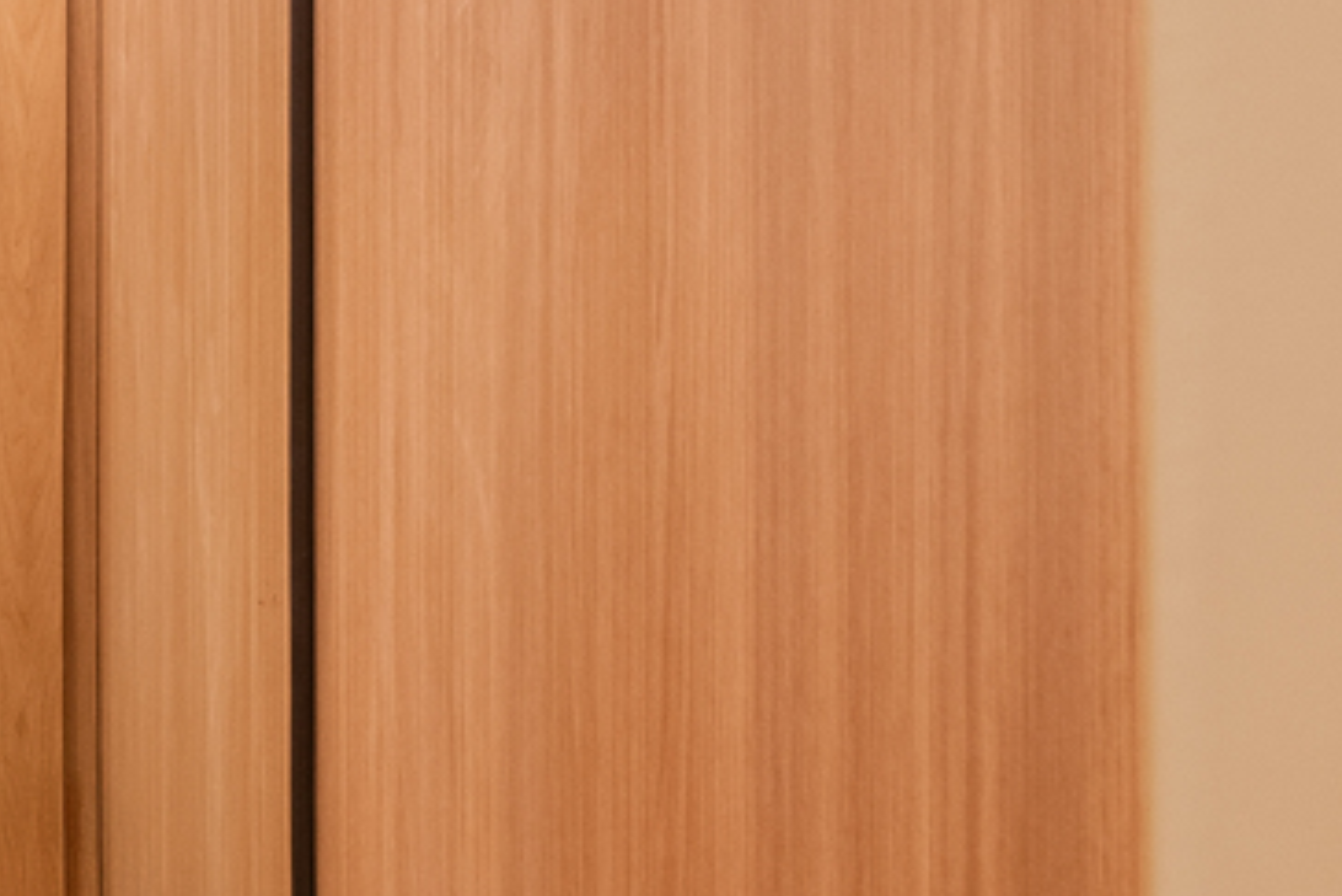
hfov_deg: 16.7
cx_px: -1423
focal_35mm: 88
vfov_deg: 15.2
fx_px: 3282
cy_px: 913
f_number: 16
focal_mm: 16
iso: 400
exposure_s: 1/30
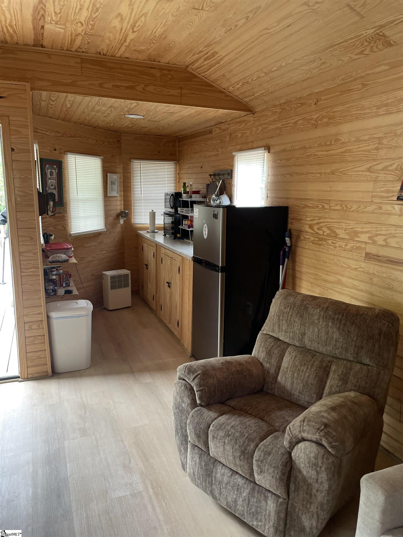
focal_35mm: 26
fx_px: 404
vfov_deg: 67.3
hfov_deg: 53.1
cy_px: 268
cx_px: 202
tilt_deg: -8.3
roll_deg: -1.1
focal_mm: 4.2
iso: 250
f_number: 1.6
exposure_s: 1/60
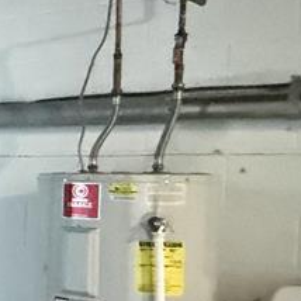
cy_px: 194
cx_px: -501
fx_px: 728
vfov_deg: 23.3
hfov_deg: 13.2
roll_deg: -1.0
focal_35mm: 74
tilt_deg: -1.2
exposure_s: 1/30
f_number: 2.2
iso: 2000
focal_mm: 2.22
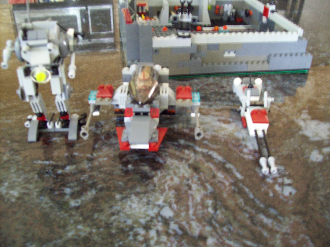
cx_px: 165
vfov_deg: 39.6
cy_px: 124
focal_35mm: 36
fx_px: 343
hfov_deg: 51.4
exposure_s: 1/2
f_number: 2.7
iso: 200
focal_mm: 6
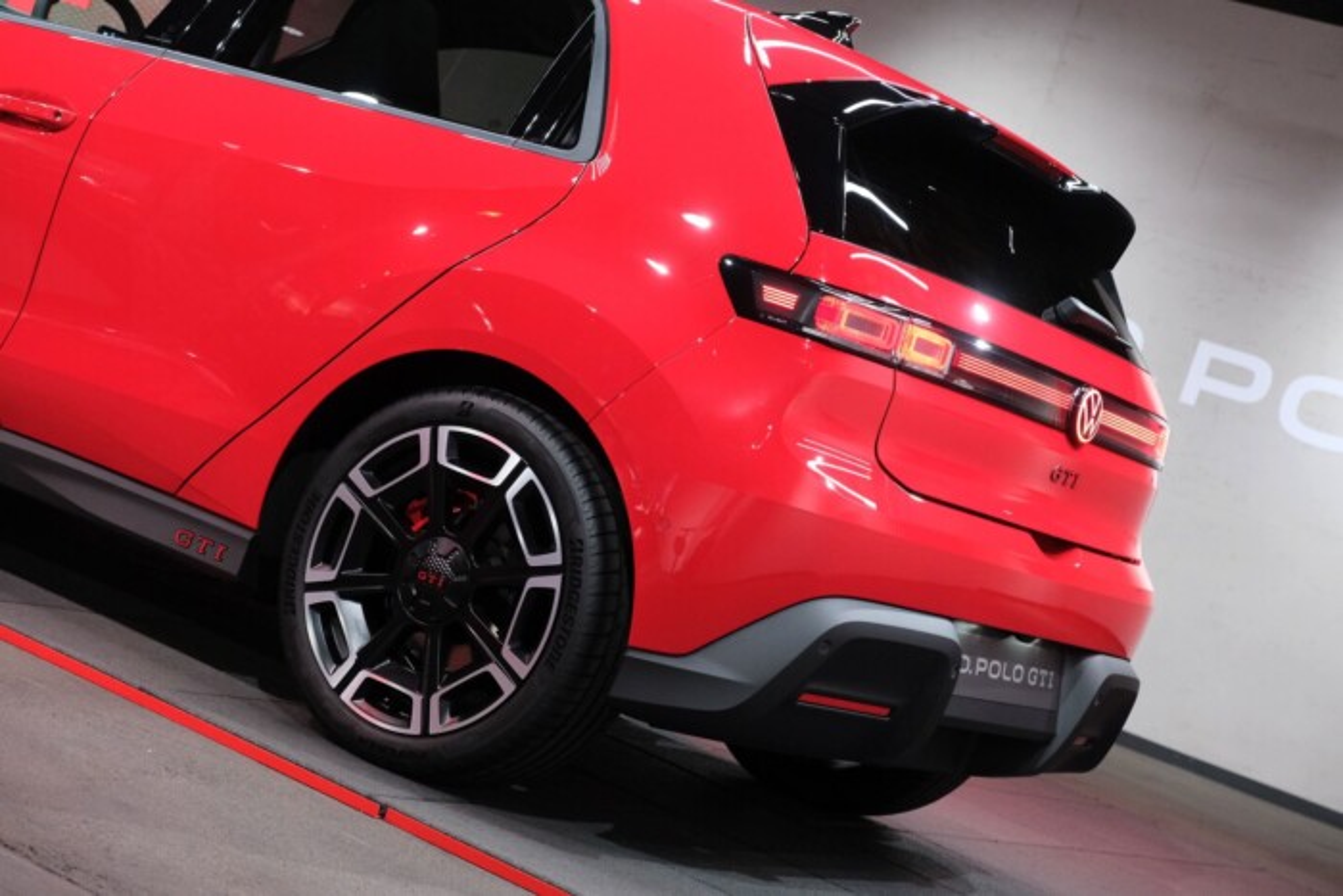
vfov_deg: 18.7
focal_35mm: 73
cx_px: 672
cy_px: 448
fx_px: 2724
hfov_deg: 27.7
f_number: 4
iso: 3200
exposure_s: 1/150
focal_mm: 48.4
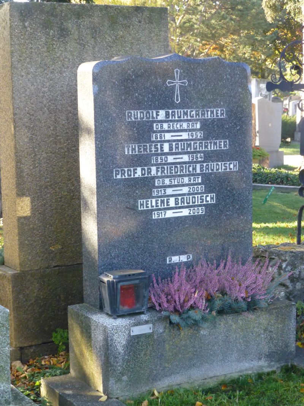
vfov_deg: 27.8
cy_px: 203
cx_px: 152
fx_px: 820
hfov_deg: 21.0
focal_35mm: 70
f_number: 5
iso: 800
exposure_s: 1/250
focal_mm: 12.5
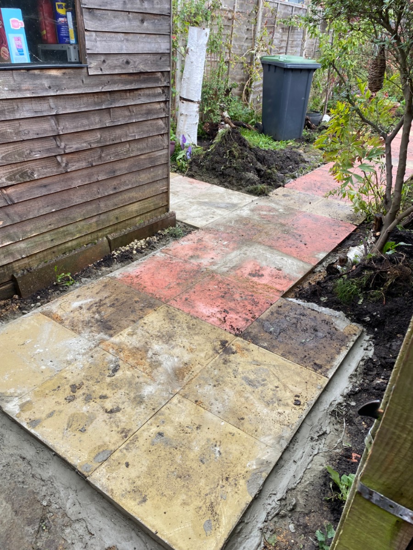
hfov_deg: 53.1
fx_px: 414
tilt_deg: -29.1
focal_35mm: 26
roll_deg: -2.9
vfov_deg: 67.3
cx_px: 206
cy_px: 275
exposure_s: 1/121
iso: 50
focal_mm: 4.25
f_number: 1.8
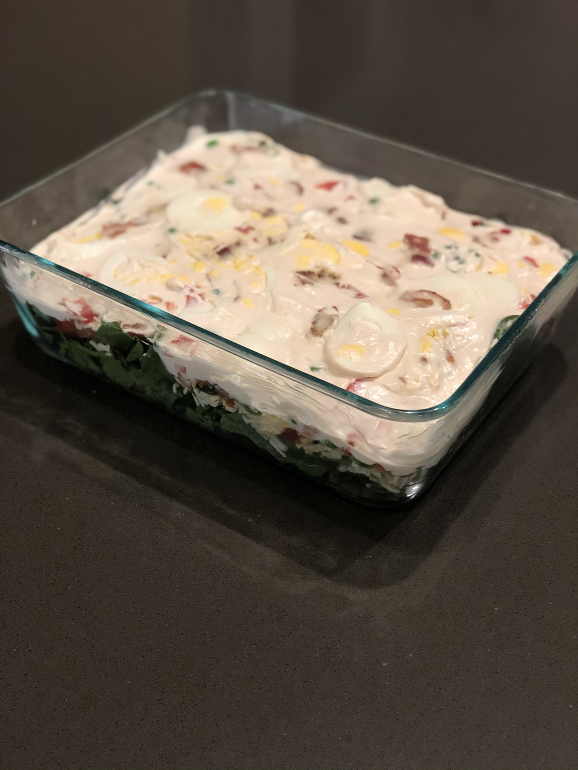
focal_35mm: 52
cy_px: 385
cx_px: 289
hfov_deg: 28.0
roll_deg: -1.0
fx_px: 1158
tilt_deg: -38.0
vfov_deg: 36.8
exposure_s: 1/24
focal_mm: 6
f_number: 2.4
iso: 160
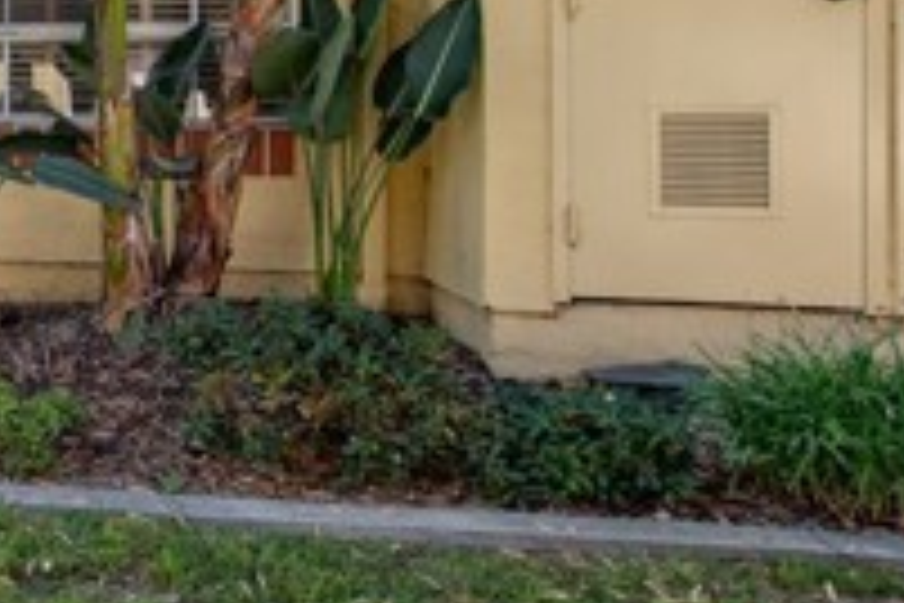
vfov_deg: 24.3
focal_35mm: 54
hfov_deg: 26.3
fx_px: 1356
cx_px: -468
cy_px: 45
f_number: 5
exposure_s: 1/250
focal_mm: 17
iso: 200
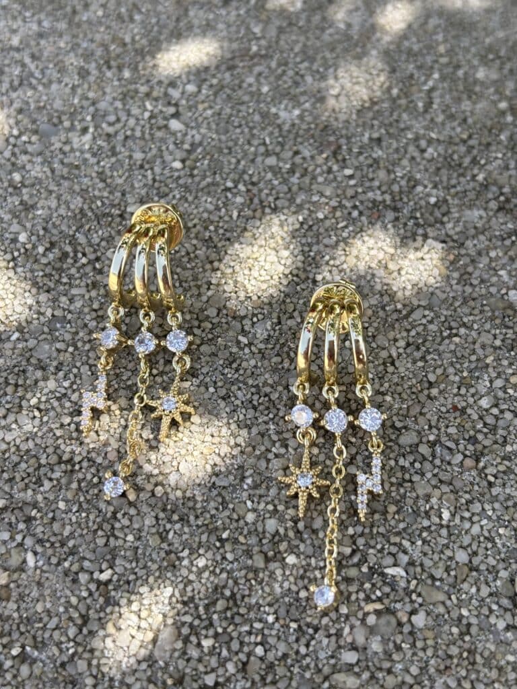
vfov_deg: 36.8
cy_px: 344
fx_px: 1036
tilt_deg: -58.4
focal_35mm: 52
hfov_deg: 28.0
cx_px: 258
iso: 32
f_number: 1.6
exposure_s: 1/597
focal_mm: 5.96
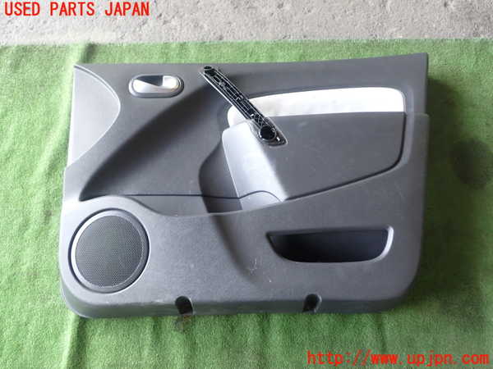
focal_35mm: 32
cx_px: 246
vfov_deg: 44.2
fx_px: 456
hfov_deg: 56.8
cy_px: 184
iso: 200
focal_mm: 5.79
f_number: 2.4
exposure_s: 1/60
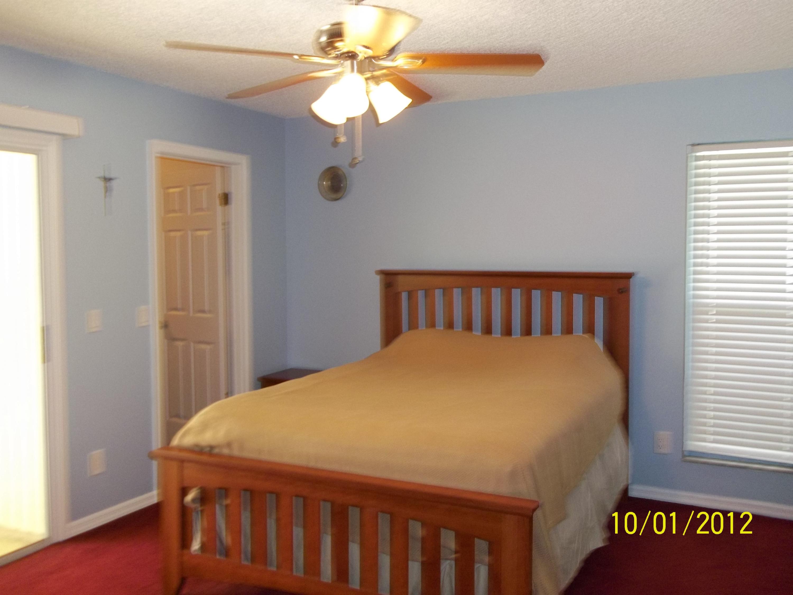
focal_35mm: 32
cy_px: 298
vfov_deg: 44.2
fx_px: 733
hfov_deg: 56.8
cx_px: 396
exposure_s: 1/30
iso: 160
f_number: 2.9
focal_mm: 5.7
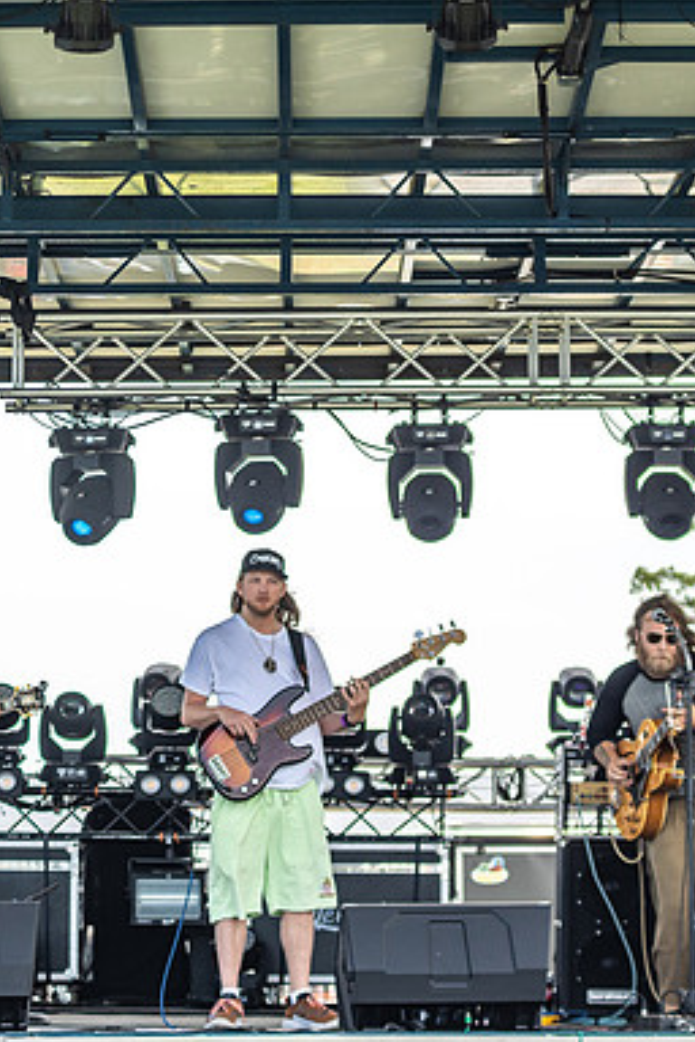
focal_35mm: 125
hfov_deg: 11.0
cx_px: 477
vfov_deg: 16.4
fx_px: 3620
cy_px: 499
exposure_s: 1/640
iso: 400
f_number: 5
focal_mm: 75
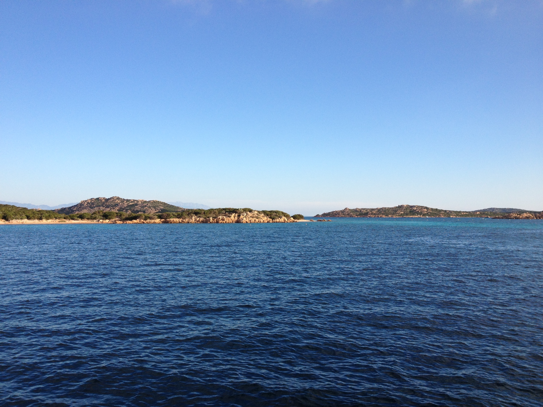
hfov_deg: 52.6
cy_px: 204
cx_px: 272
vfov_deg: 40.7
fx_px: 549
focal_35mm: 35
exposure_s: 1/1104
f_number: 2.4
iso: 64
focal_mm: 4.28
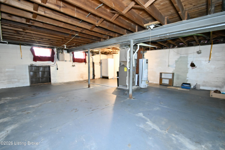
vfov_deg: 77.3
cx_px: 112
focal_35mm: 15
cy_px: 75
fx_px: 94
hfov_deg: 100.4
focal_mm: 10
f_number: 5.6
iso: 5000
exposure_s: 1/15
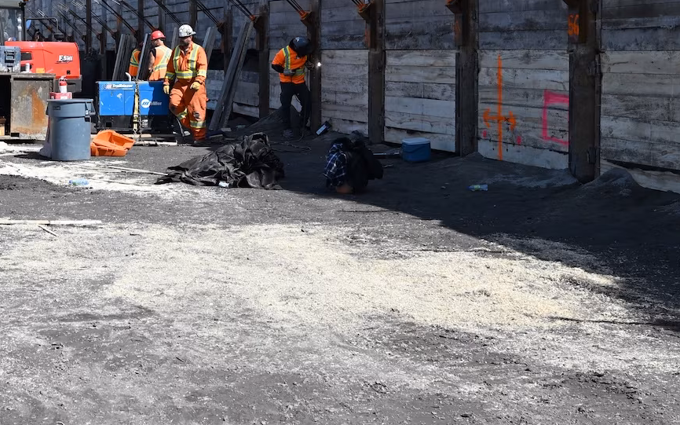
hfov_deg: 32.1
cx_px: 86
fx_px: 1130
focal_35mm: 61
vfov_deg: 21.1
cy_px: 98
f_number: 7.1
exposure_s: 1/400
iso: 100
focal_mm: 27
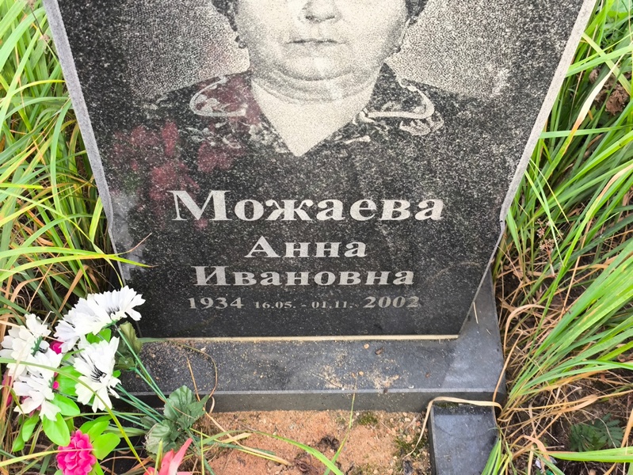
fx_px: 915
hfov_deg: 38.2
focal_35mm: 50
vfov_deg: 29.1
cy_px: 238
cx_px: 316
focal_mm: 4.71
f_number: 1.7
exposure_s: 1/60
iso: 64
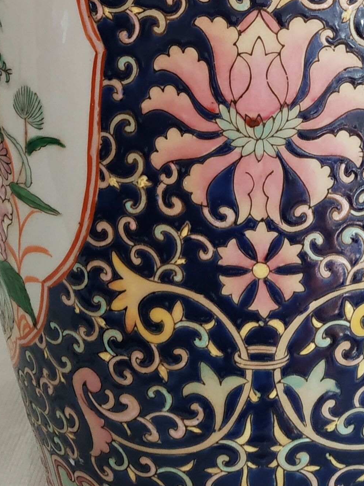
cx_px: 253
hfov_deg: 20.3
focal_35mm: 72
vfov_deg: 24.6
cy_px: -89
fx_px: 1009
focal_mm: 3.94
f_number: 1.9
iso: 200
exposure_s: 1/50
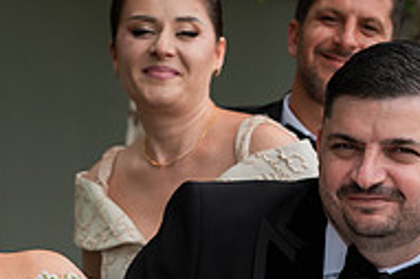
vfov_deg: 6.5
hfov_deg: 9.8
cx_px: 104
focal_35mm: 210
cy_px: 368
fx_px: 2448
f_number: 5
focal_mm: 63
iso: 200
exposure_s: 1/400
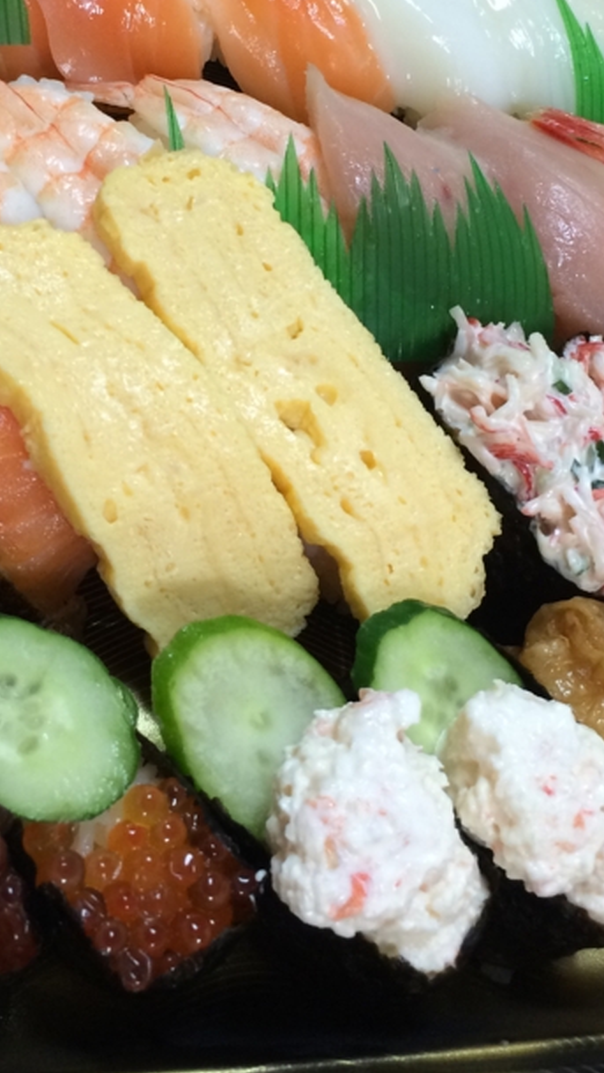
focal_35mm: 53
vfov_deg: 38.8
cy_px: 369
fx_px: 1509
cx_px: 275
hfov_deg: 22.6
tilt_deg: -56.4
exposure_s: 1/30
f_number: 2.2
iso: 125
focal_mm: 4.15
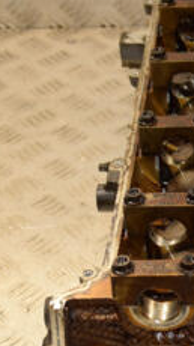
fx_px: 1054
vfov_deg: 18.6
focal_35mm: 115
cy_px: 217
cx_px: 268
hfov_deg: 10.3
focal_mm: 28
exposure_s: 1/200
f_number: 5
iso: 800
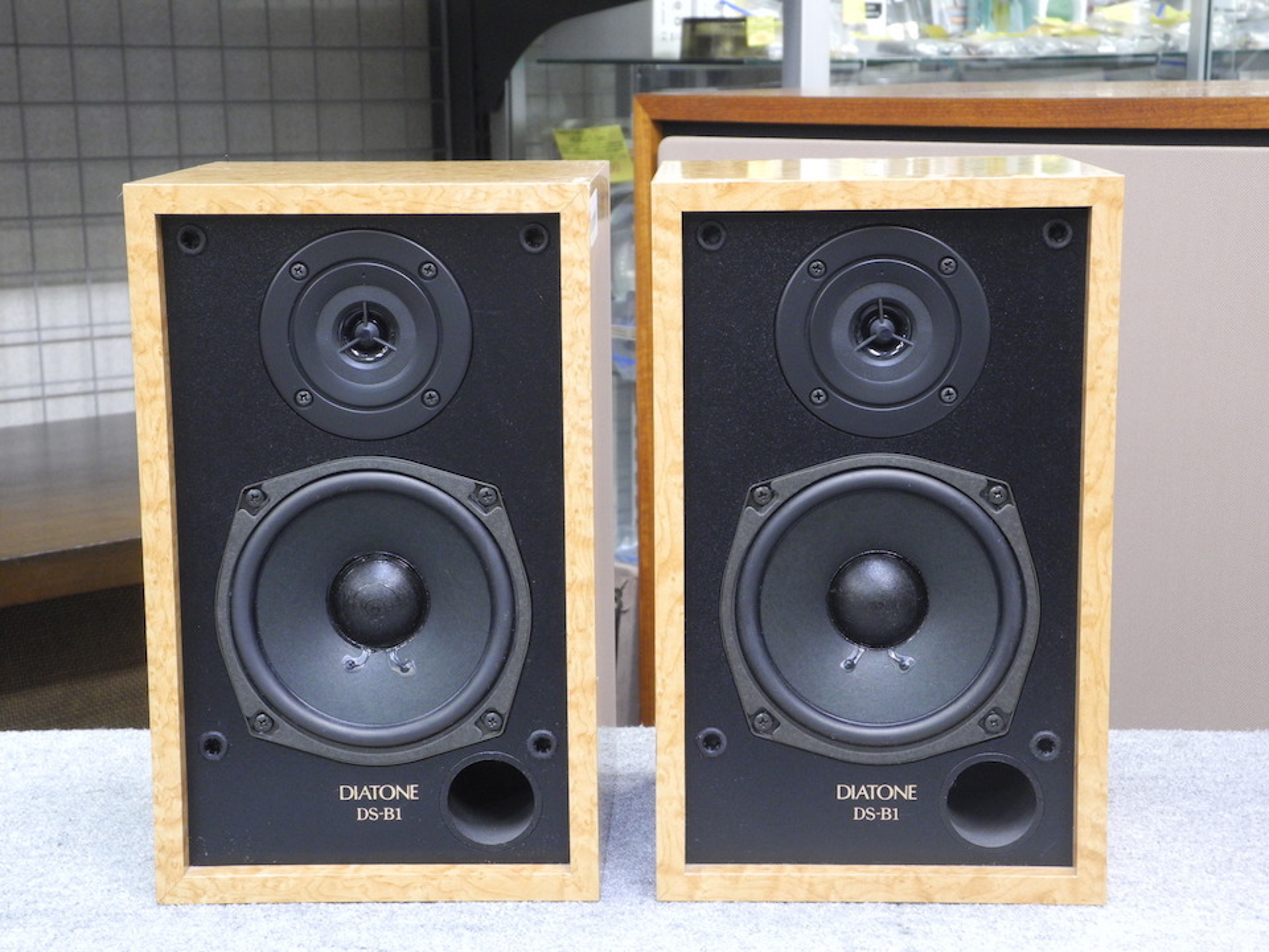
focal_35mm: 68
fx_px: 2493
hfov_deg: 28.6
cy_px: 476
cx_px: 634
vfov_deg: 21.6
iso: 400
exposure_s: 1/10.8
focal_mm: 14.5
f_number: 4
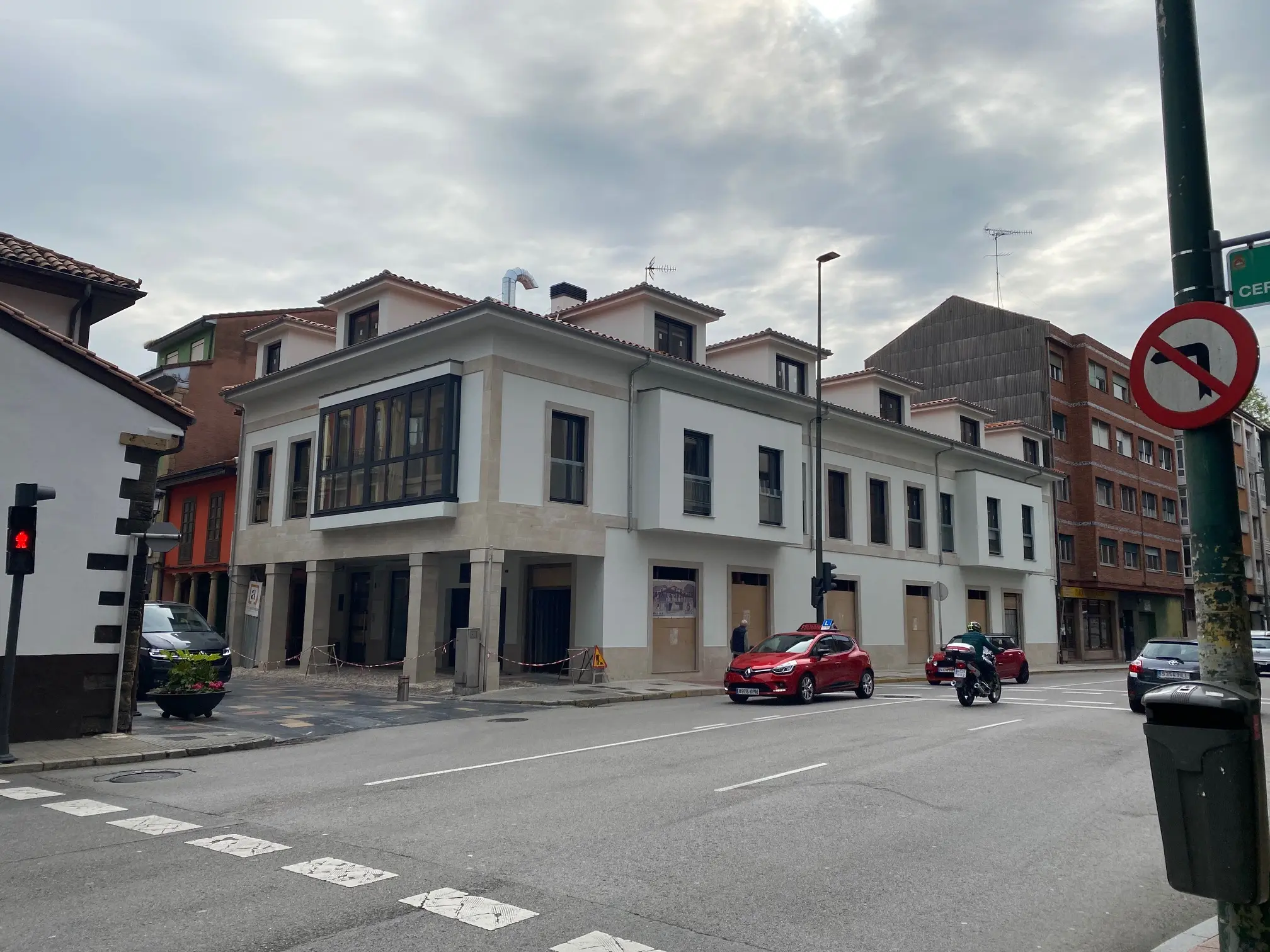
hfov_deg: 67.3
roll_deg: -0.8
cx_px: 635
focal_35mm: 26
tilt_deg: +8.3
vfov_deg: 53.1
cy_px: 476
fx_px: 954
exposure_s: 1/3497
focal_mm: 4.25
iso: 32
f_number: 1.8
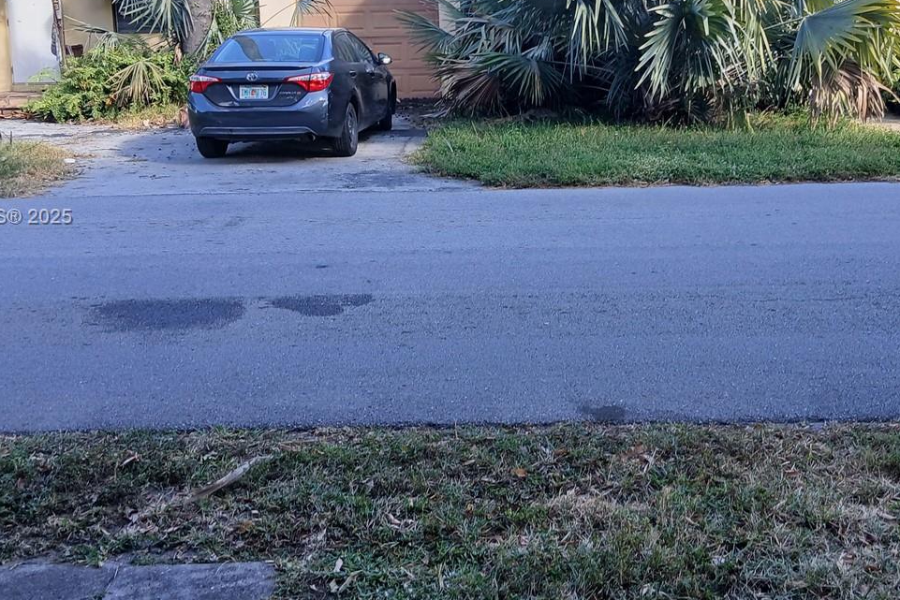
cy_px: 218
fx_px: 1125
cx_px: 522
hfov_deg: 43.5
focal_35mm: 45
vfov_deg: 29.7
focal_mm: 3.98
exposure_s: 1/120
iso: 20
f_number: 1.8
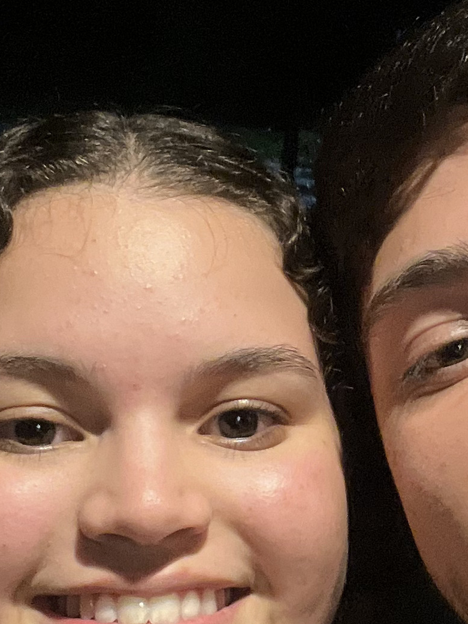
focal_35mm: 89
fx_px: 1604
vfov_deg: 21.9
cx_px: 360
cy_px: 417
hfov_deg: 16.5
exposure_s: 1/40
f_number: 2.2
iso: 320
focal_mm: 2.71
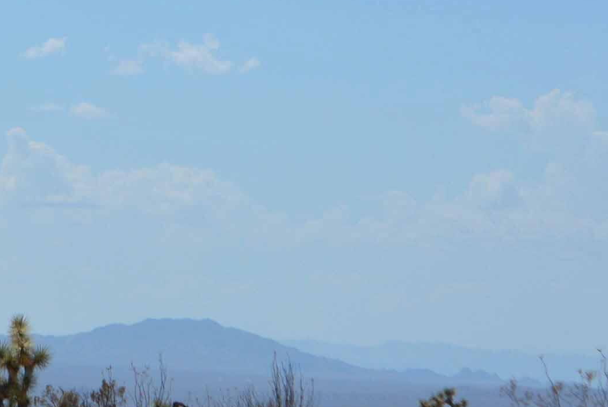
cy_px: 186
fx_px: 3980
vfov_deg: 5.8
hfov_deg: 8.7
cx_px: 40
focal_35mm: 235
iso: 400
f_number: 8
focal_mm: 55
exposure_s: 1/2000
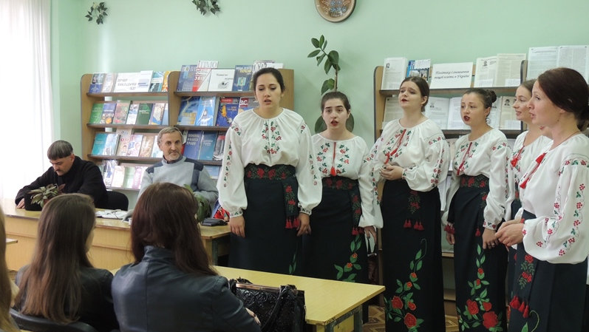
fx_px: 734
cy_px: 157
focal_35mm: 47
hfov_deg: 43.7
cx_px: 295
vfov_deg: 25.5
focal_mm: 7.6
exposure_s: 1/40
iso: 400
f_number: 3.4
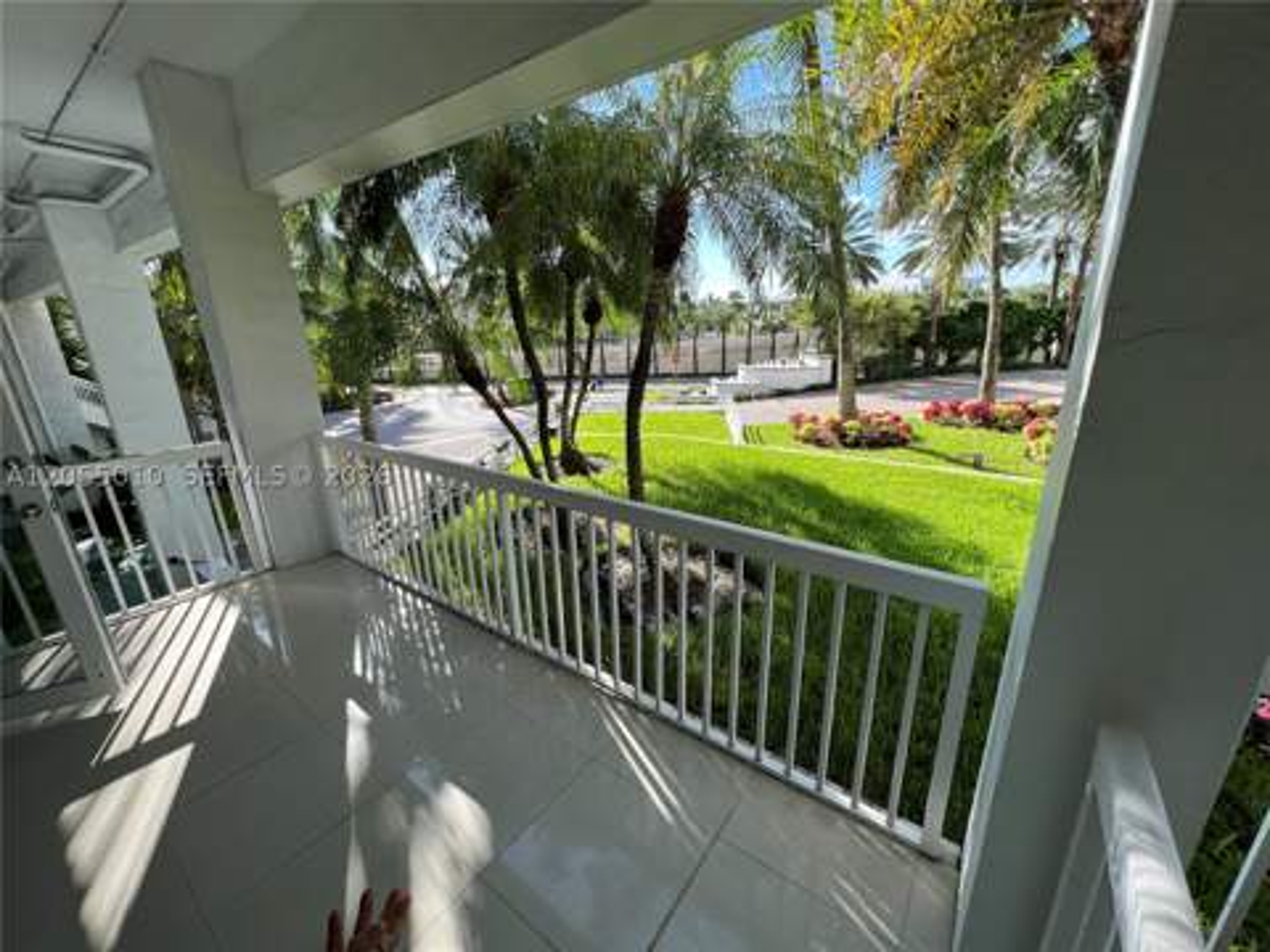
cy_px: 476
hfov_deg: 106.2
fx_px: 477
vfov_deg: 89.9
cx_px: 635
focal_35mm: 13
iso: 32
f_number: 1.8
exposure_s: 1/475
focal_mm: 1.57
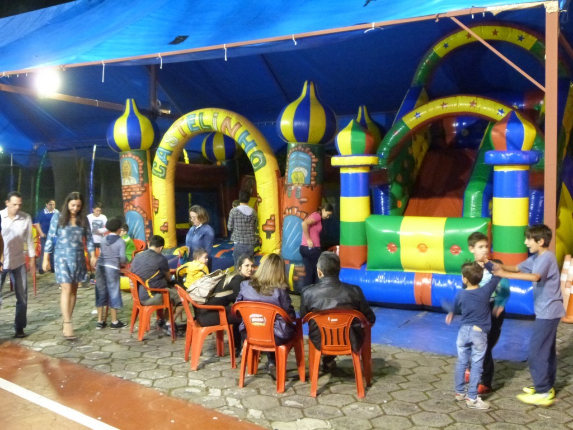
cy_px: 215
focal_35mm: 37
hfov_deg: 50.1
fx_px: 612
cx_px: 286
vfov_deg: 38.7
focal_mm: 6.5
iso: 800
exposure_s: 1/15
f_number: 3.1
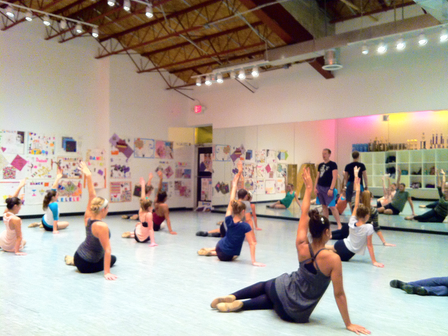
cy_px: 165
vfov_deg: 39.7
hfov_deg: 51.3
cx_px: 230
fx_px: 466
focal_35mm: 36
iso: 250
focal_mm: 3.85
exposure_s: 1/15
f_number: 2.8
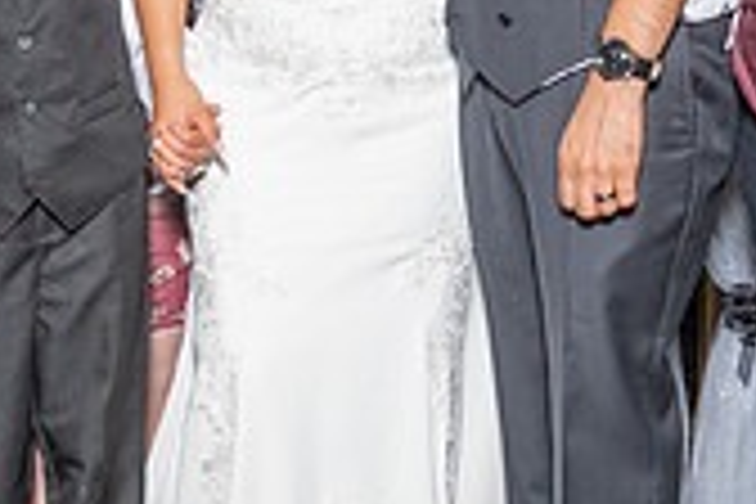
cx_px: 369
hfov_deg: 15.6
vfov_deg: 10.2
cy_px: -232
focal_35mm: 131
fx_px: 2751
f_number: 5
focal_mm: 38
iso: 800
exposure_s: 1/160
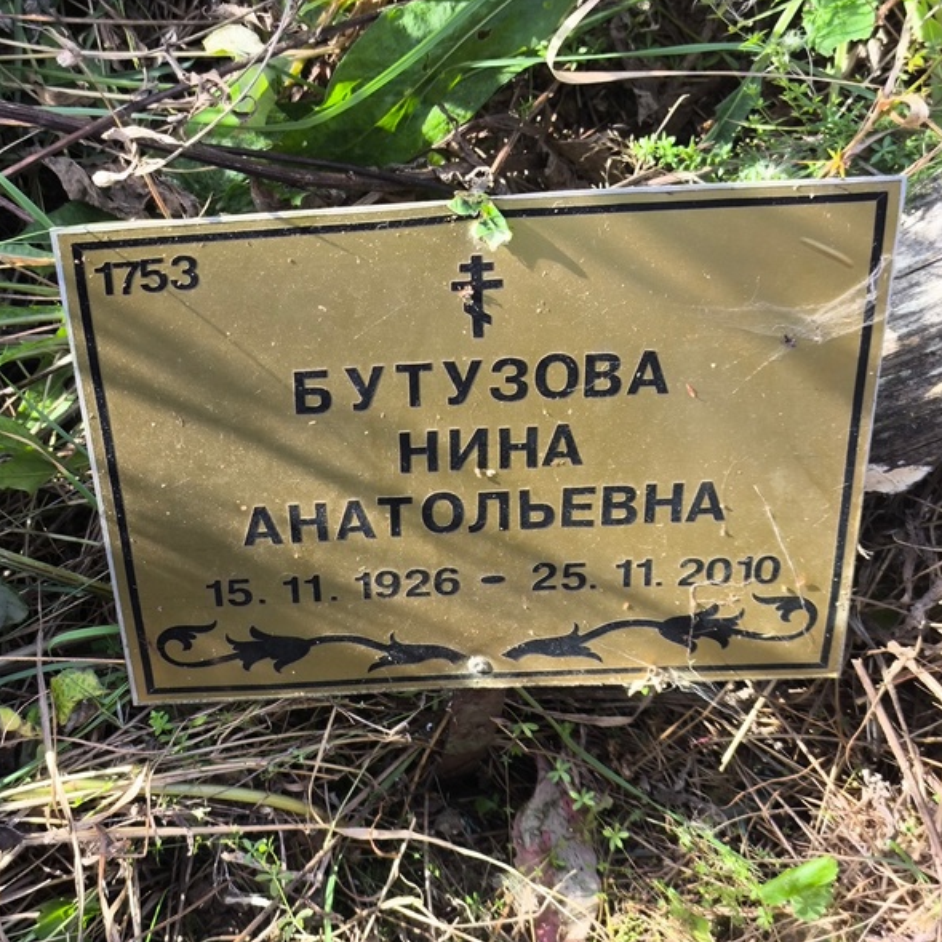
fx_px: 1847
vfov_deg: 28.6
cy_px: 472
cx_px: 354
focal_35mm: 60
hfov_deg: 28.5
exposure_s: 1/187
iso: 50
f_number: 1.7
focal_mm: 4.71
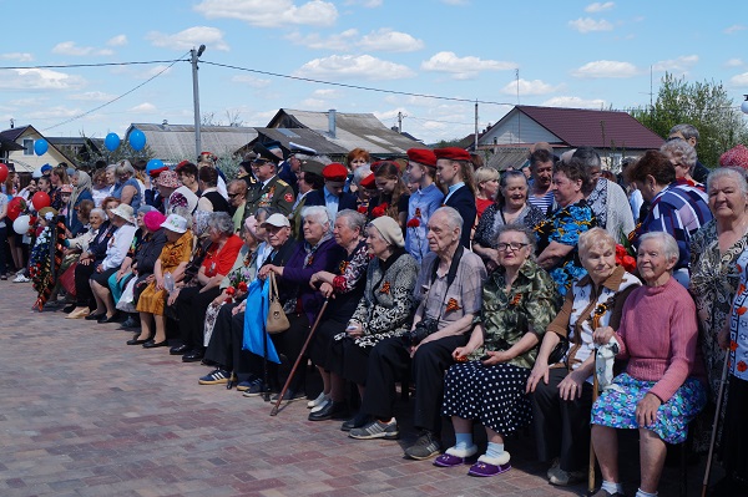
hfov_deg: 43.6
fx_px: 934
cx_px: 374
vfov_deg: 29.8
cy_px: 248
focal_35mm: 45
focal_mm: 30
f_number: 11
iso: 100
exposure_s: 1/125
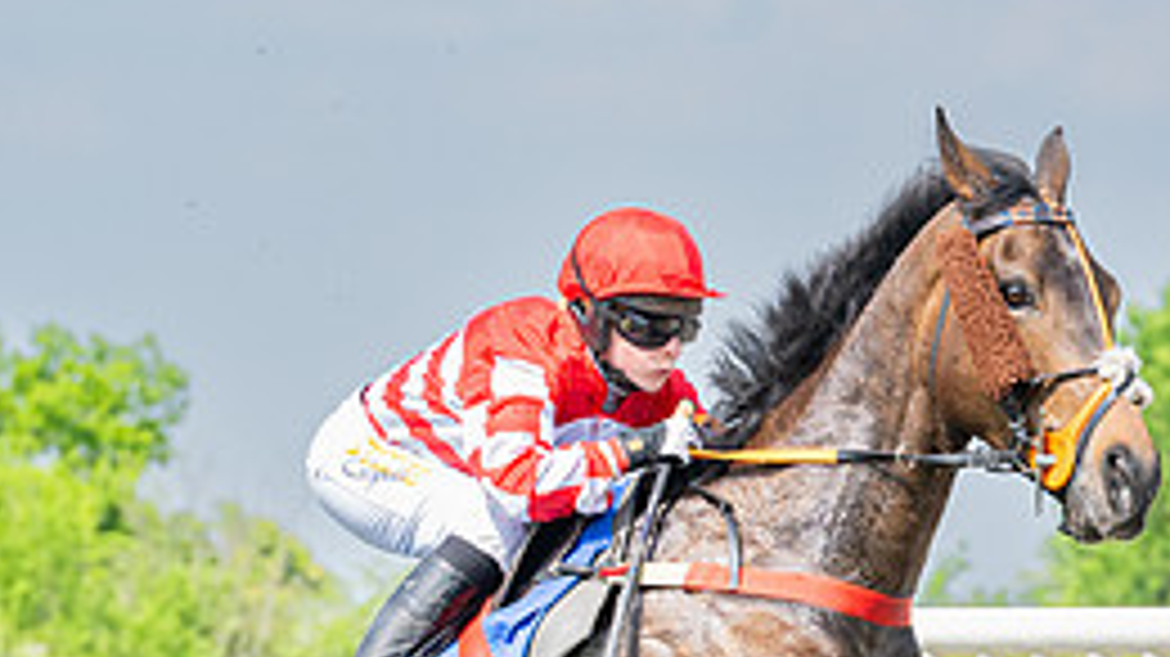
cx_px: 644
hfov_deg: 5.2
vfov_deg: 2.9
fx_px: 12994
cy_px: 1052
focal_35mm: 419
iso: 400
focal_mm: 115
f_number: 5
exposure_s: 1/1250
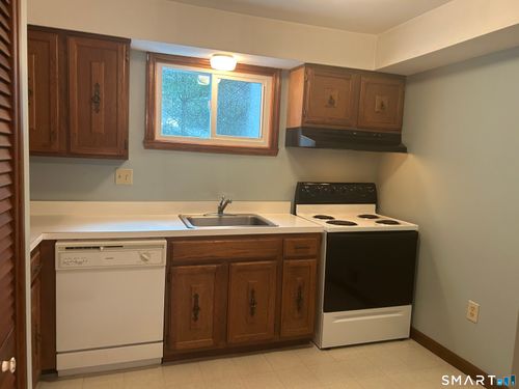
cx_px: 260
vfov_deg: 53.1
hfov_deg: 67.3
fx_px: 390
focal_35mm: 26
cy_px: 194
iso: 250
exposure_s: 1/60
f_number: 1.5
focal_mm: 5.7
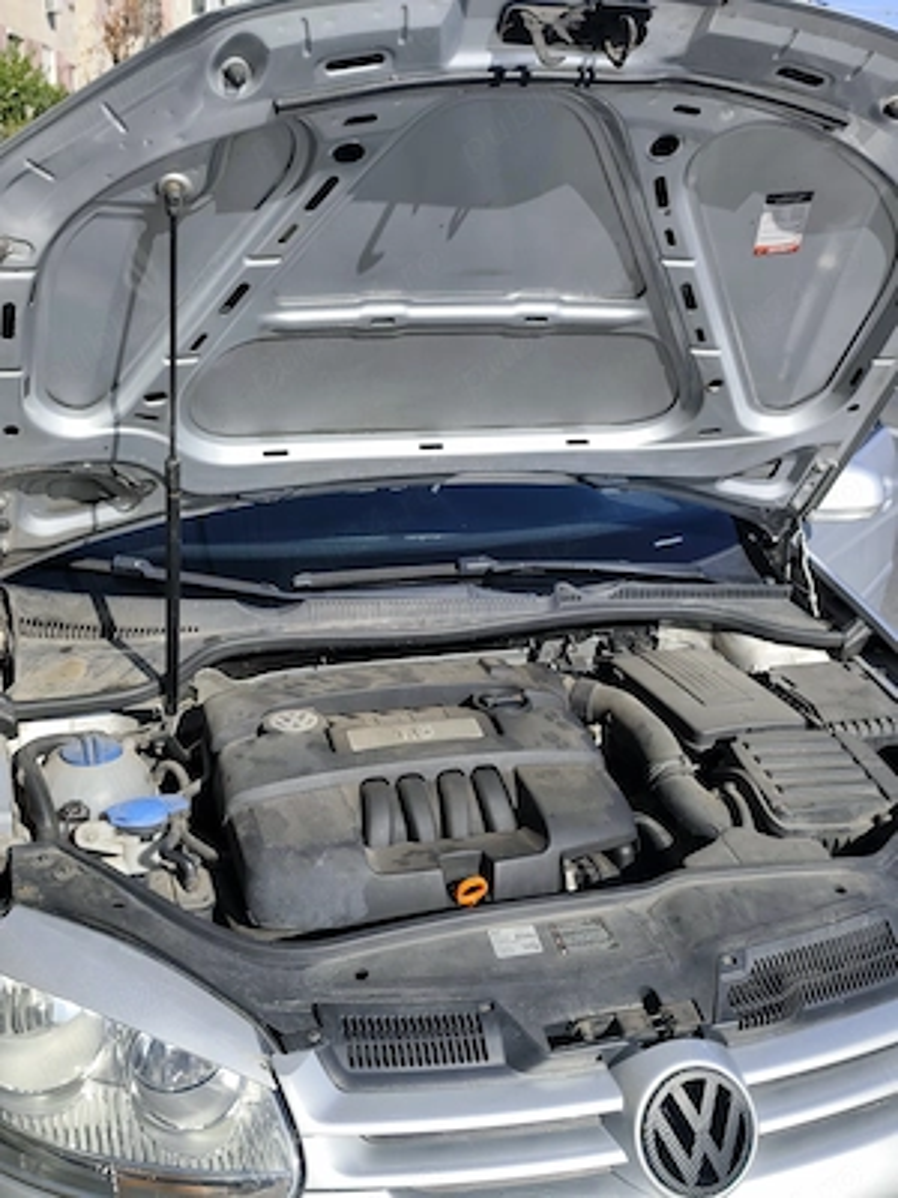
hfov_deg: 40.7
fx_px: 1211
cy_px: 599
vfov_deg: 52.6
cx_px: 449
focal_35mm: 35
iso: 50
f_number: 1.65
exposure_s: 1/1139
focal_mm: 6.19
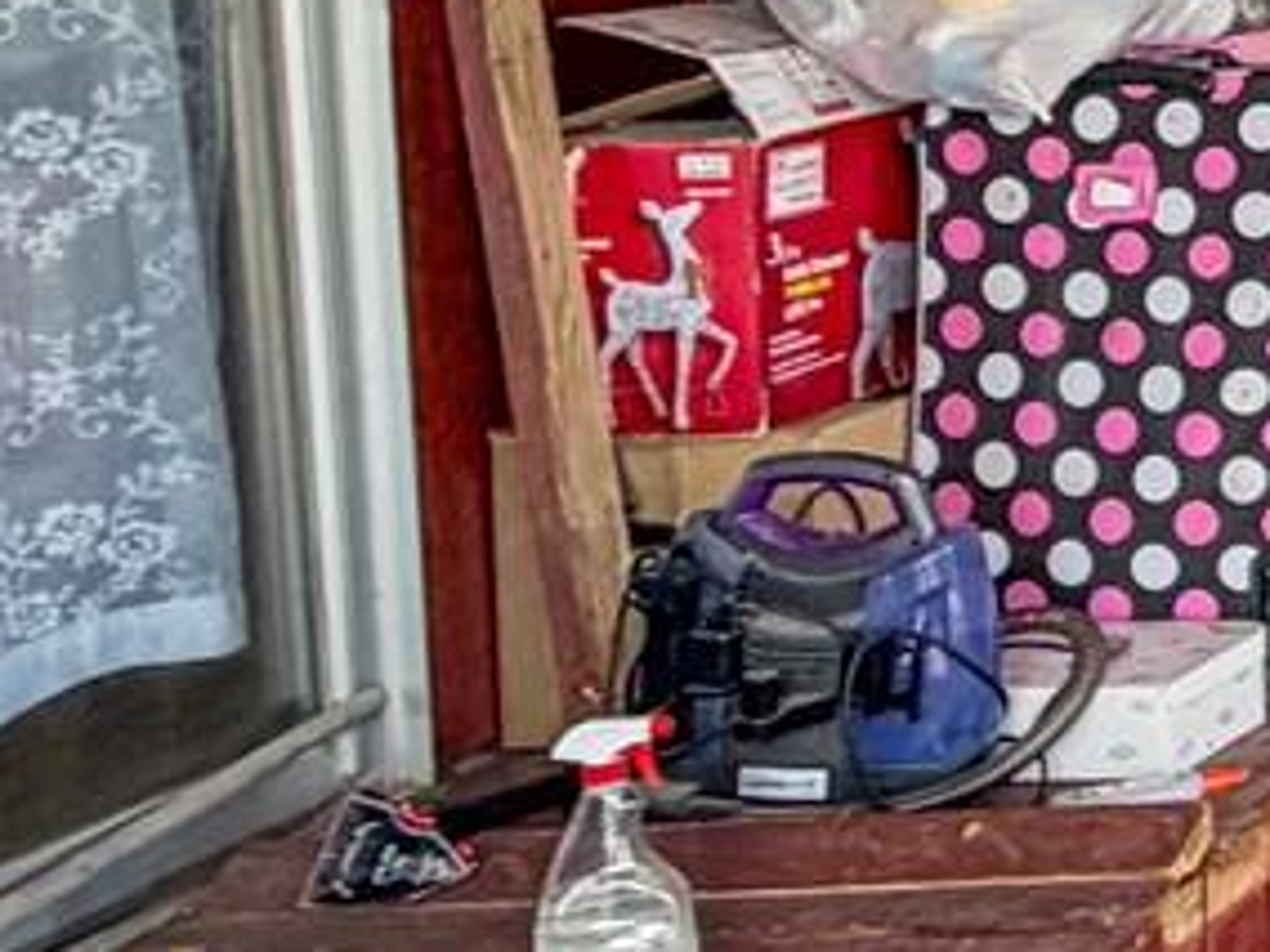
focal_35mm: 79
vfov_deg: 18.0
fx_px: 2898
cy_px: -98
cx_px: 2889
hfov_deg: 15.7
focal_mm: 2.22
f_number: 2.2
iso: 125
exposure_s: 1/120
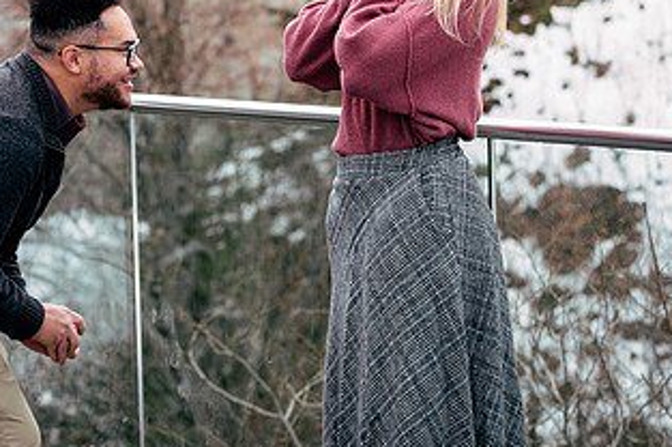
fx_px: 2834
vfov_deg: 9.0
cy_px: 82
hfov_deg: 13.5
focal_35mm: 152
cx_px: 294
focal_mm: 82
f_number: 5
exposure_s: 1/400
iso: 250
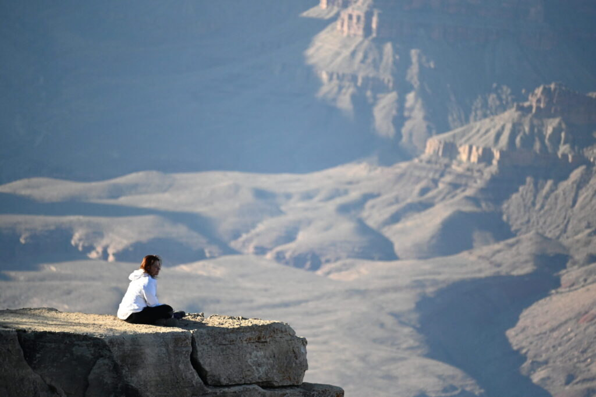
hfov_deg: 6.9
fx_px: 4965
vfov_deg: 4.6
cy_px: 198
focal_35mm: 300
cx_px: 298
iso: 3600
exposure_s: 1/8000
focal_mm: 300
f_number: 5.6
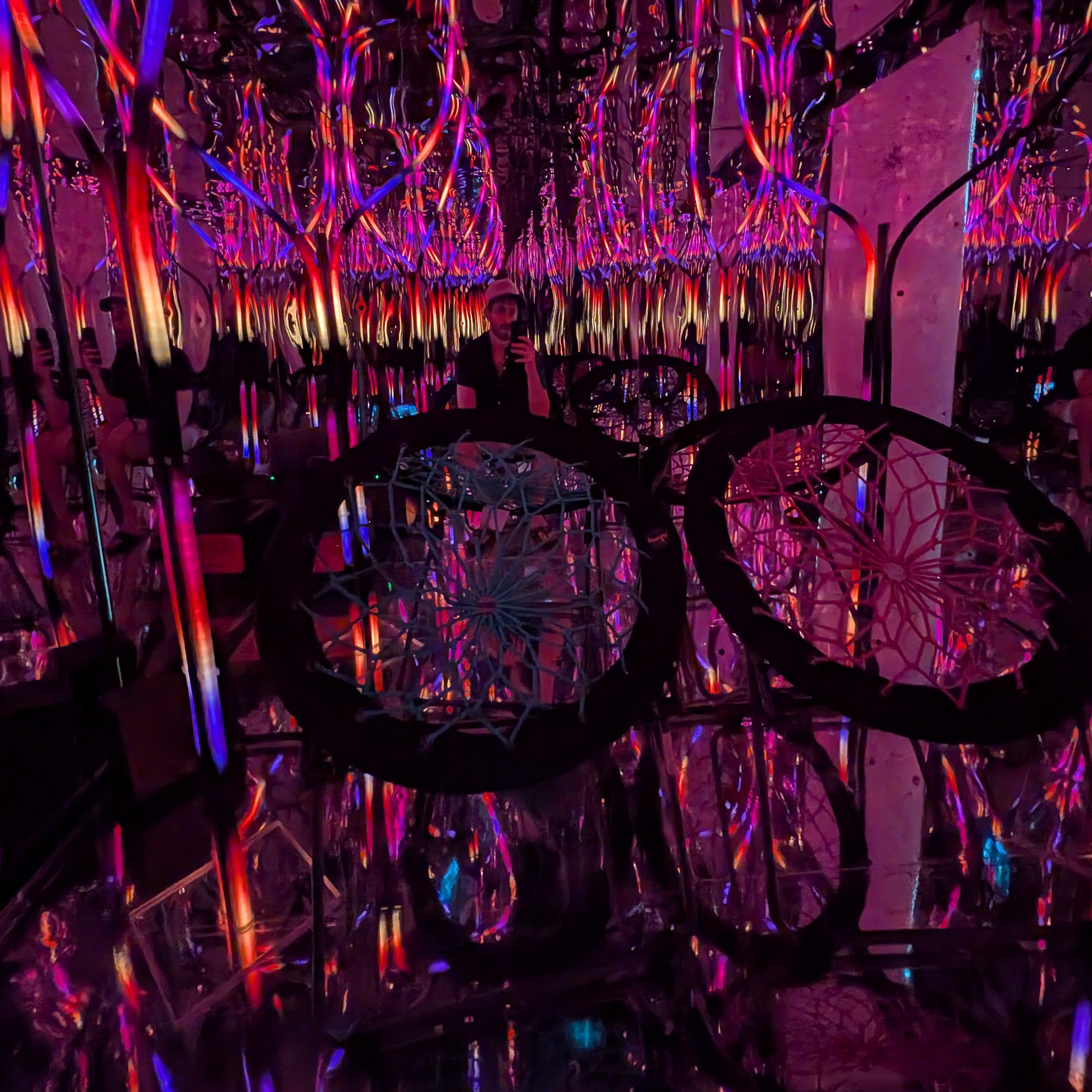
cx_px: 567
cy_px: 417
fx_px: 535
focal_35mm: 15
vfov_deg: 89.5
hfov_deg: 91.1
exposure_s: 1/15
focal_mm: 2.02
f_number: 1.7
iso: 899
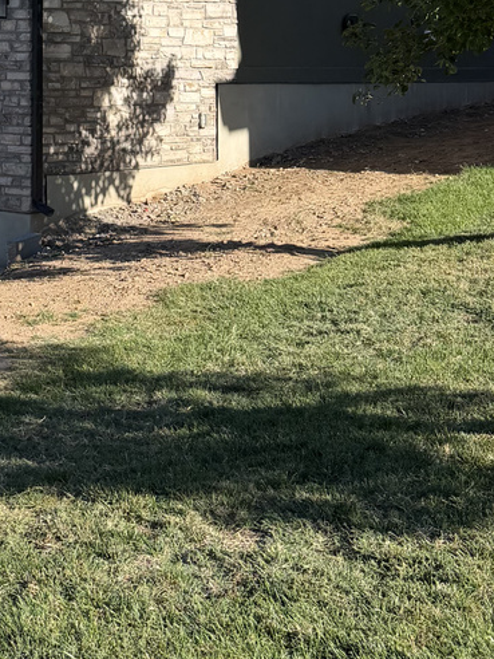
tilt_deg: +2.4
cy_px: -13
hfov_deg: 18.7
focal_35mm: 75
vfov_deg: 24.7
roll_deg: -0.5
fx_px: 1427
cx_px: -84
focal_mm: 6.76
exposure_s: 1/2232
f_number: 1.78
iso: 80
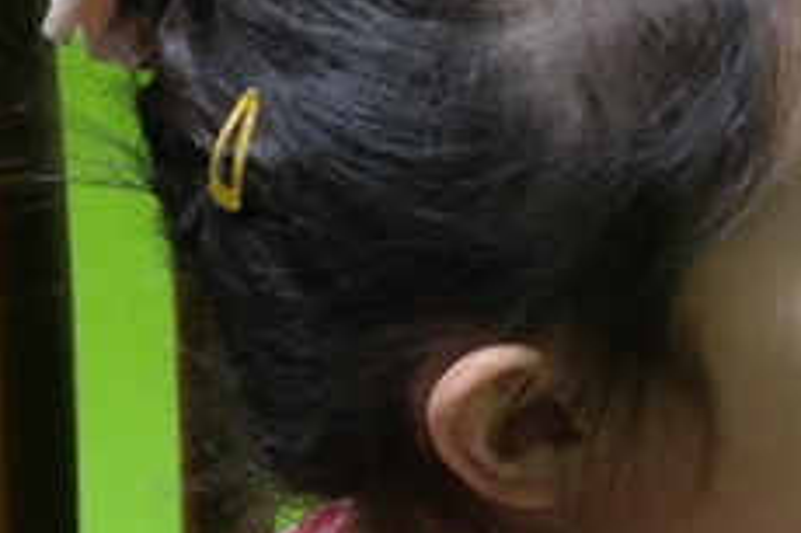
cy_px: 547
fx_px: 6692
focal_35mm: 301
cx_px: 1807
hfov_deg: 6.6
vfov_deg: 4.6
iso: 800
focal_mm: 26
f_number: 4
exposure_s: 1/50
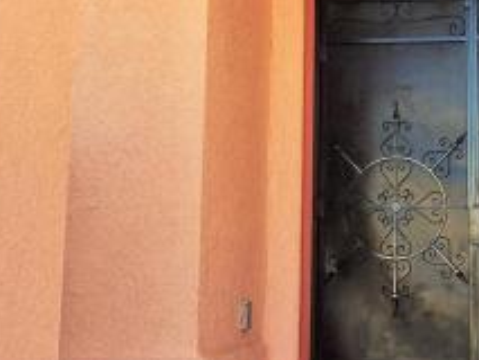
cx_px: 396
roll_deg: -1.3
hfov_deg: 22.1
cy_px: 34
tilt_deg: +11.6
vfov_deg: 16.8
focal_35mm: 87
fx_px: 1205
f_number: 2.2
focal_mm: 4.15
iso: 32
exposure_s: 1/408
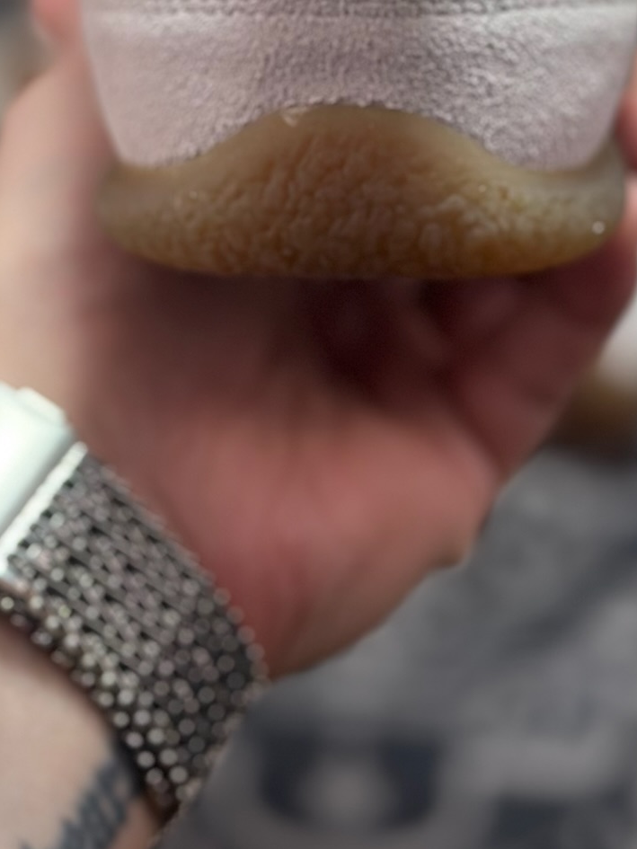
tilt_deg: -55.3
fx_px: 2551
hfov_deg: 14.2
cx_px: 356
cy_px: -16
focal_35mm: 104
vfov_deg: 18.4
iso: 80
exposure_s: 1/1395
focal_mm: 6.86
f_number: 1.78
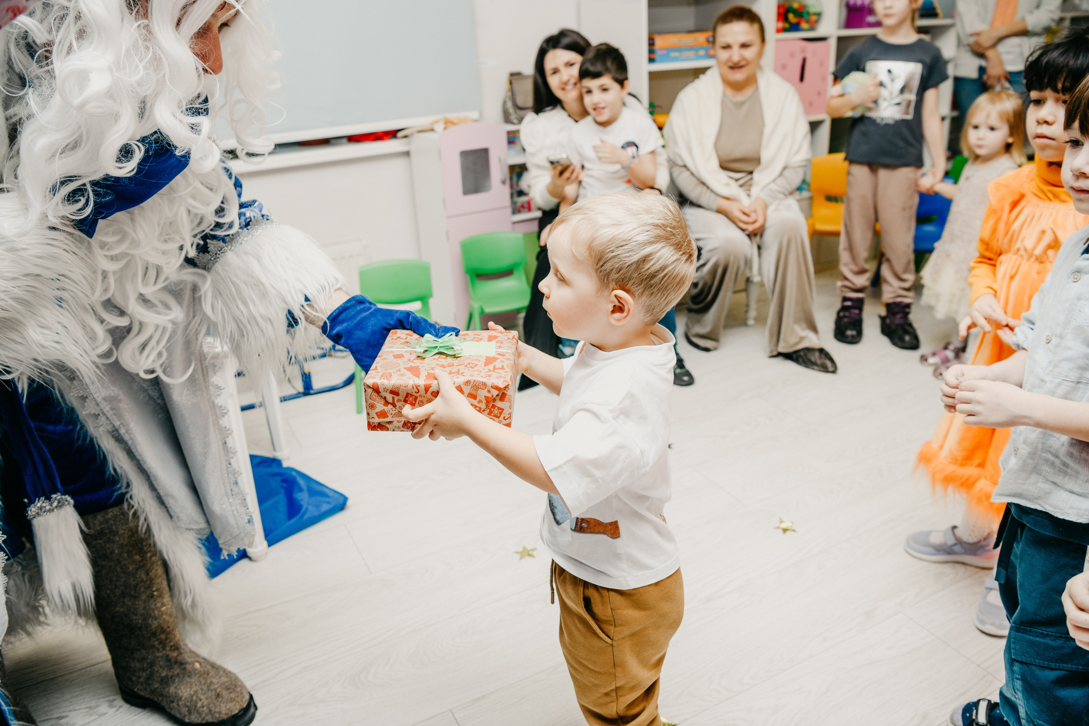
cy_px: 363
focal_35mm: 28
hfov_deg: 65.5
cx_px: 544
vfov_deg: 46.4
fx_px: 847
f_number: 4.5
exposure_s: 1/160
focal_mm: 28
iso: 250
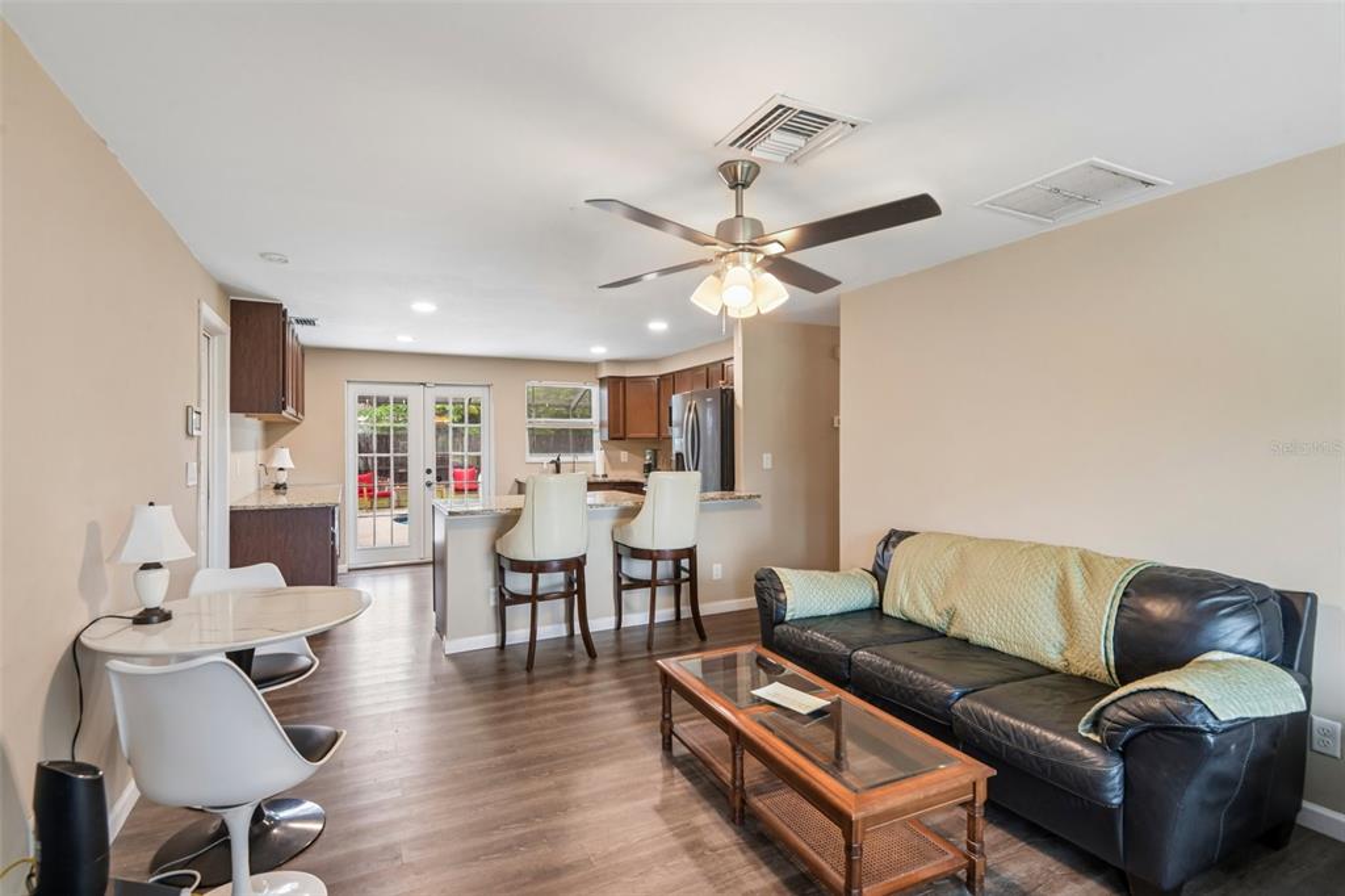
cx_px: 672
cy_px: 448
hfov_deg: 93.3
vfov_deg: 70.4
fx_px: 635
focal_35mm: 17
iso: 400
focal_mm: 17
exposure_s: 1/13
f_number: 8
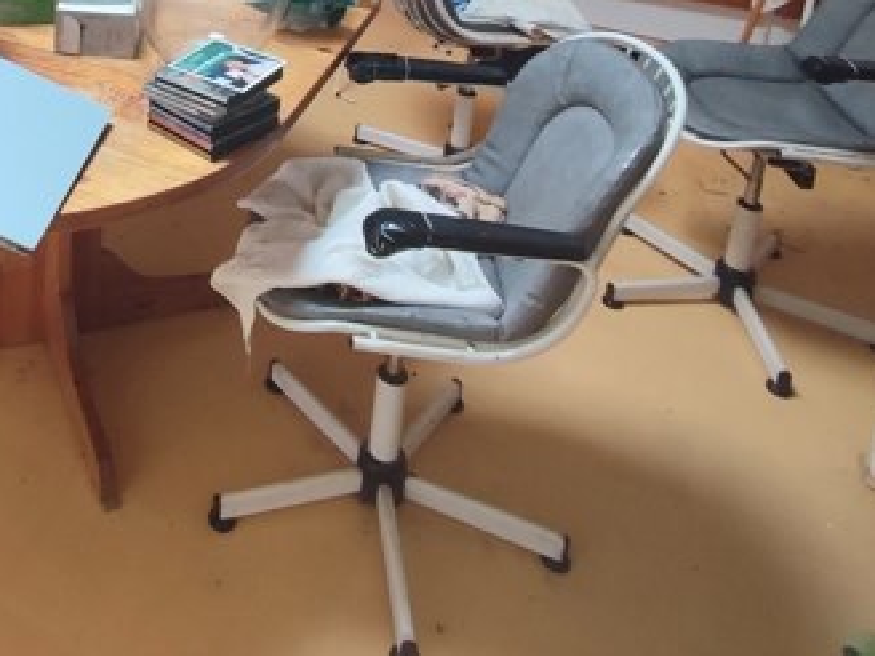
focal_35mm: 39
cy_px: -141
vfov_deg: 30.8
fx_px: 986
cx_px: 123
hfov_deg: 44.4
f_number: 2.2
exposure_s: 1/50
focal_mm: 1.65
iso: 174
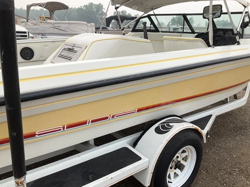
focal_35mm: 29
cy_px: 94
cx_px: 125
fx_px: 209
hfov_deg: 61.7
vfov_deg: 48.2
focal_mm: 3
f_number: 1.8
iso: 25
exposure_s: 1/1250
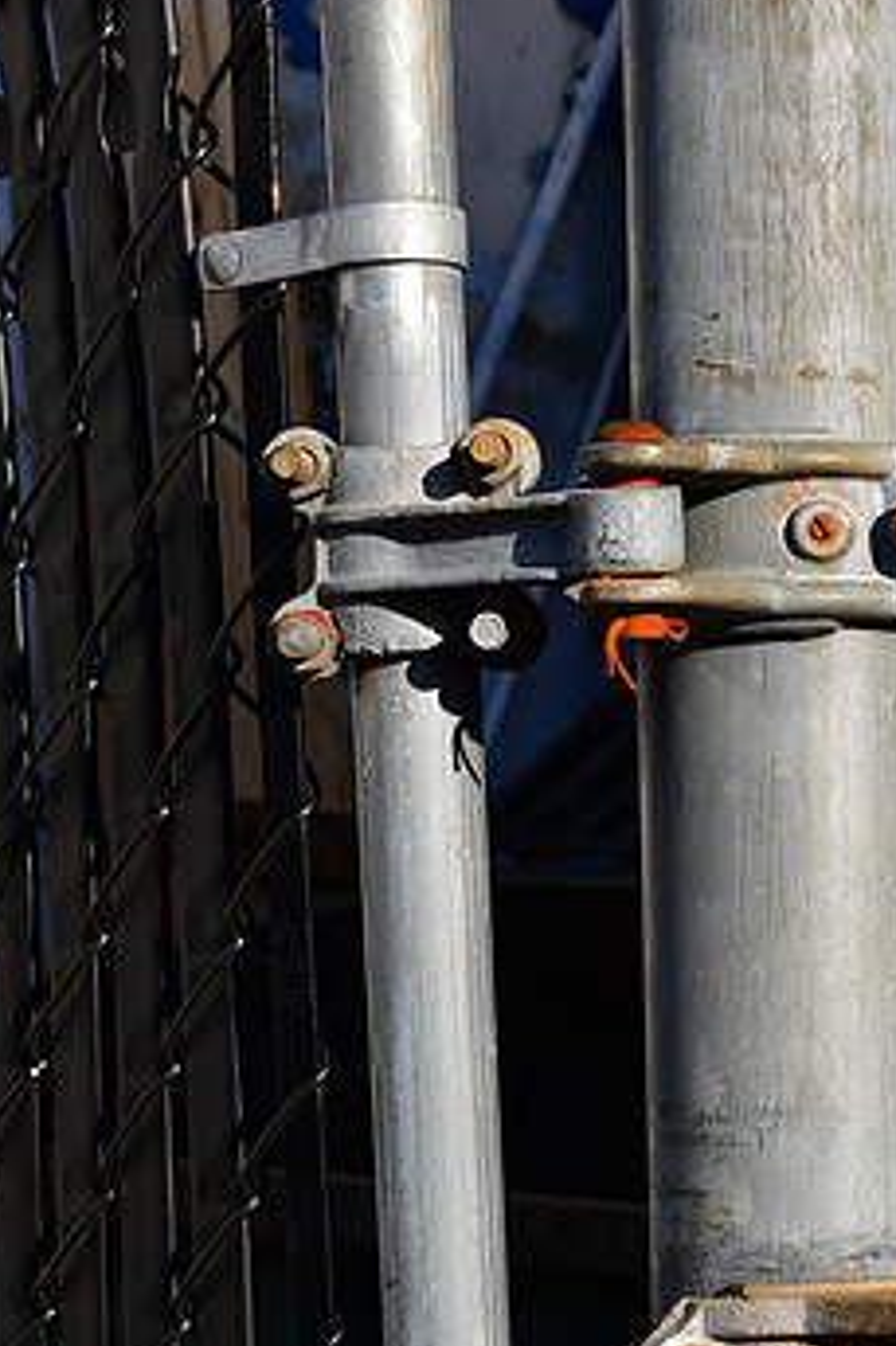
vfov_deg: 18.0
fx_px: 4223
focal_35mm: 113
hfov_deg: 12.1
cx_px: 730
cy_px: 978
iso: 200
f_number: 11
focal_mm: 45
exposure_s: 1/250
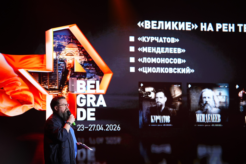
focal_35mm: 111
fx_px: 758
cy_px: 82
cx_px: 123
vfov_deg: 12.3
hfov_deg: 18.4
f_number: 2.8
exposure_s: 1/320
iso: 1250
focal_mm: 111
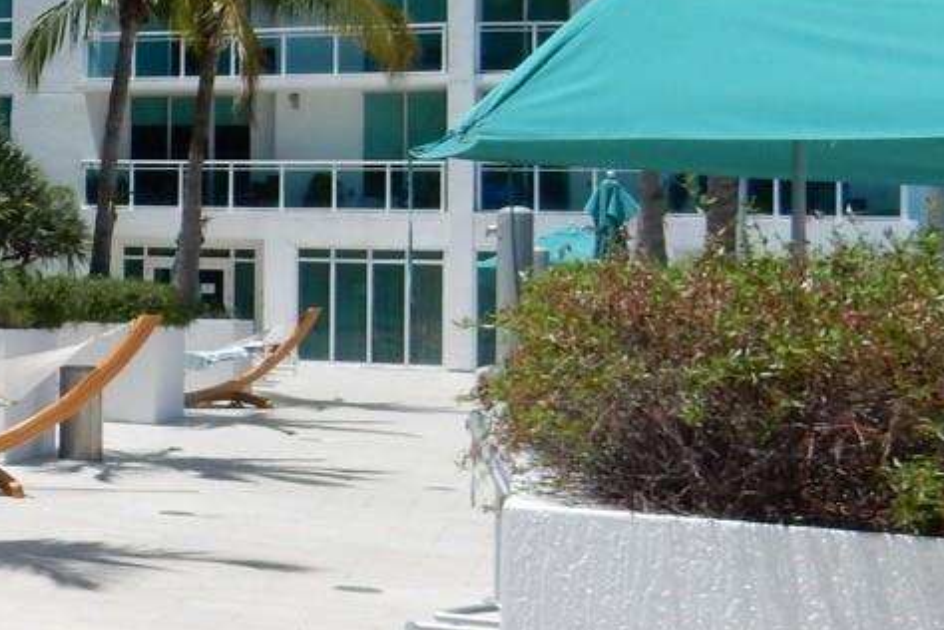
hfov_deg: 21.9
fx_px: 2071
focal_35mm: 79
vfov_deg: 17.2
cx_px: -422
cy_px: 167
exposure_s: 1/1600
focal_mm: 4.5
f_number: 3.7
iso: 125
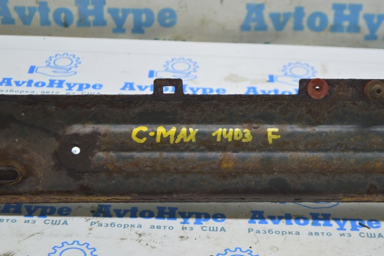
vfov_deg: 16.5
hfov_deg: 24.6
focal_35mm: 82
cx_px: 192
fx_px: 879
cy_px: 128
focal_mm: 55
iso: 400
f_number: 5.6
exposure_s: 1/20
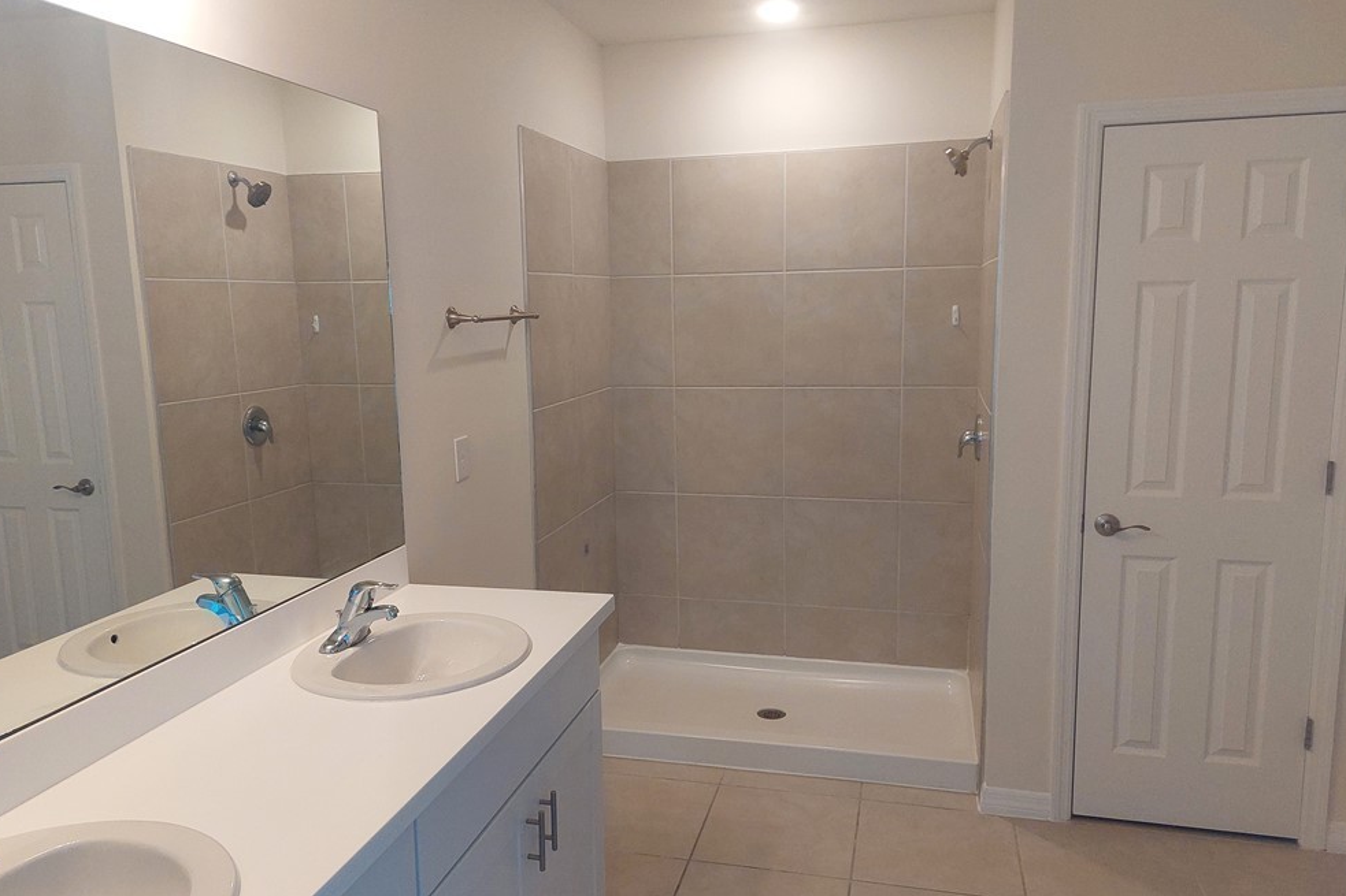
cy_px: 460
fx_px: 972
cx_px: 660
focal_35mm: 26
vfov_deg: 49.5
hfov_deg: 69.4
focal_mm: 5.23
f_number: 1.8
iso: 250
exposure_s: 1/120
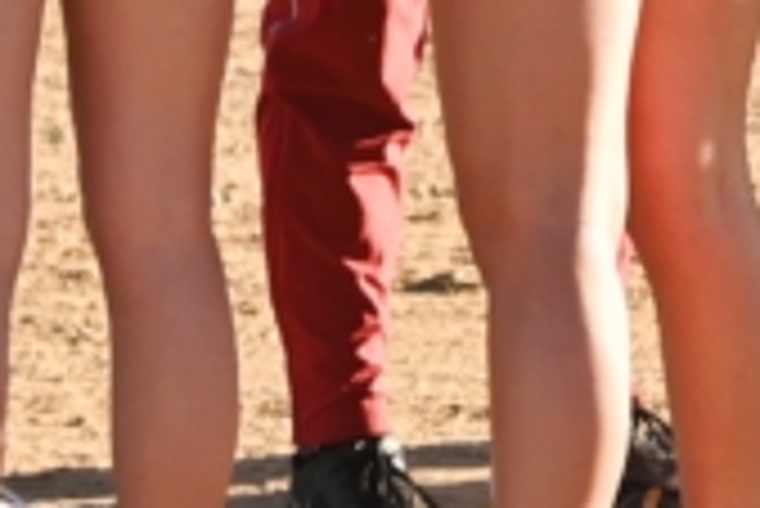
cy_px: -618
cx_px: 787
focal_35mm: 3647
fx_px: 77056
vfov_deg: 0.4
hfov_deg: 0.6
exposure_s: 1/800
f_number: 2.8
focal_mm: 400
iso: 100
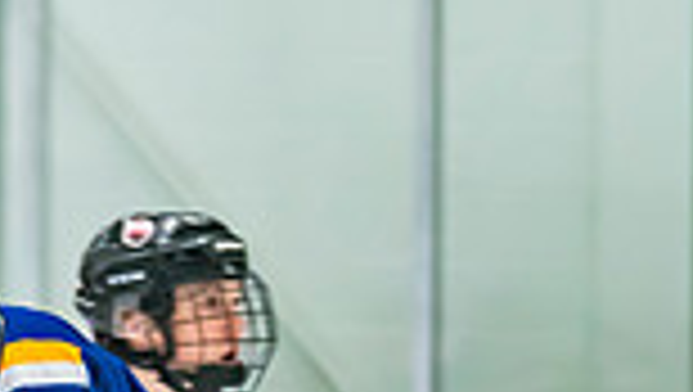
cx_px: 262
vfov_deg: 2.1
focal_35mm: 572
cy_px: 960
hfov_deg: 3.8
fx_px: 10522
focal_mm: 102
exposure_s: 1/640
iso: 1250
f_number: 2.8
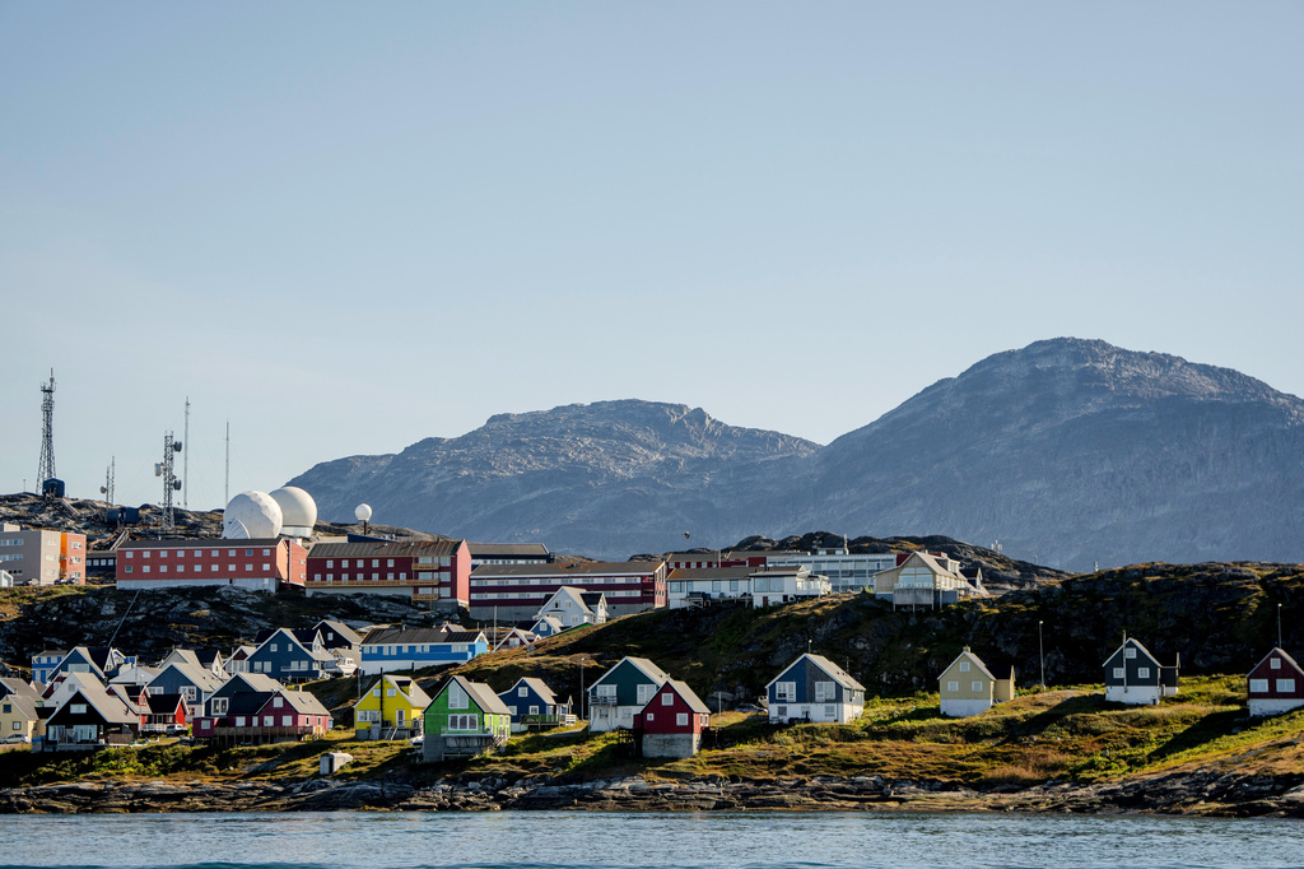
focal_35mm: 92
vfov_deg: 14.9
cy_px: 434
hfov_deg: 22.1
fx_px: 3331
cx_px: 652
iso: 200
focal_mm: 92
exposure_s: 1/5000
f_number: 2.8
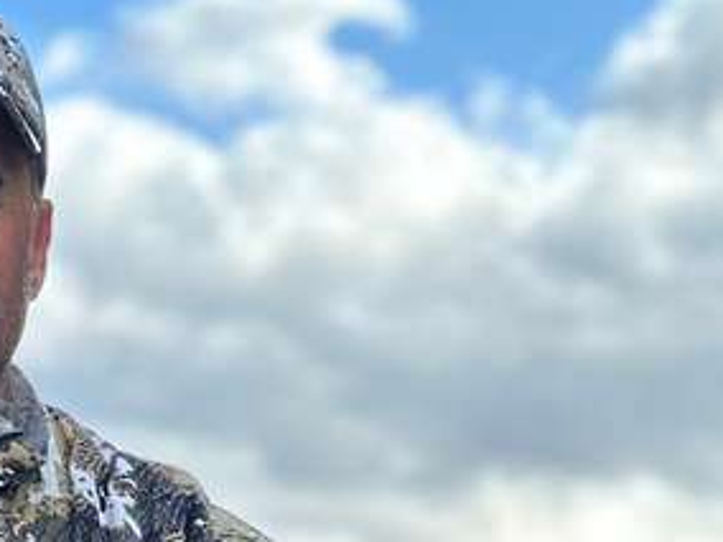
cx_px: 349
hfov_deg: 9.7
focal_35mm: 203
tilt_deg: +4.4
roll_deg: -1.1
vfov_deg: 7.2
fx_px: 4240
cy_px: 730
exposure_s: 1/2410
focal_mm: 6.86
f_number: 1.78
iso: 100
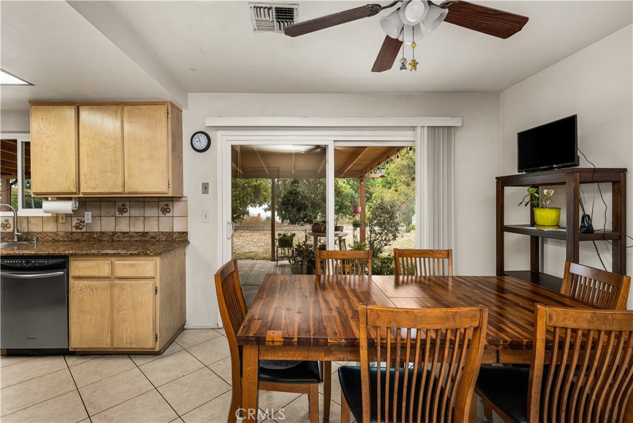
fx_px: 264
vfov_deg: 77.3
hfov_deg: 100.4
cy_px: 212
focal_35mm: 15
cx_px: 316
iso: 100
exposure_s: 1/4
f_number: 5.6
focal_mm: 15
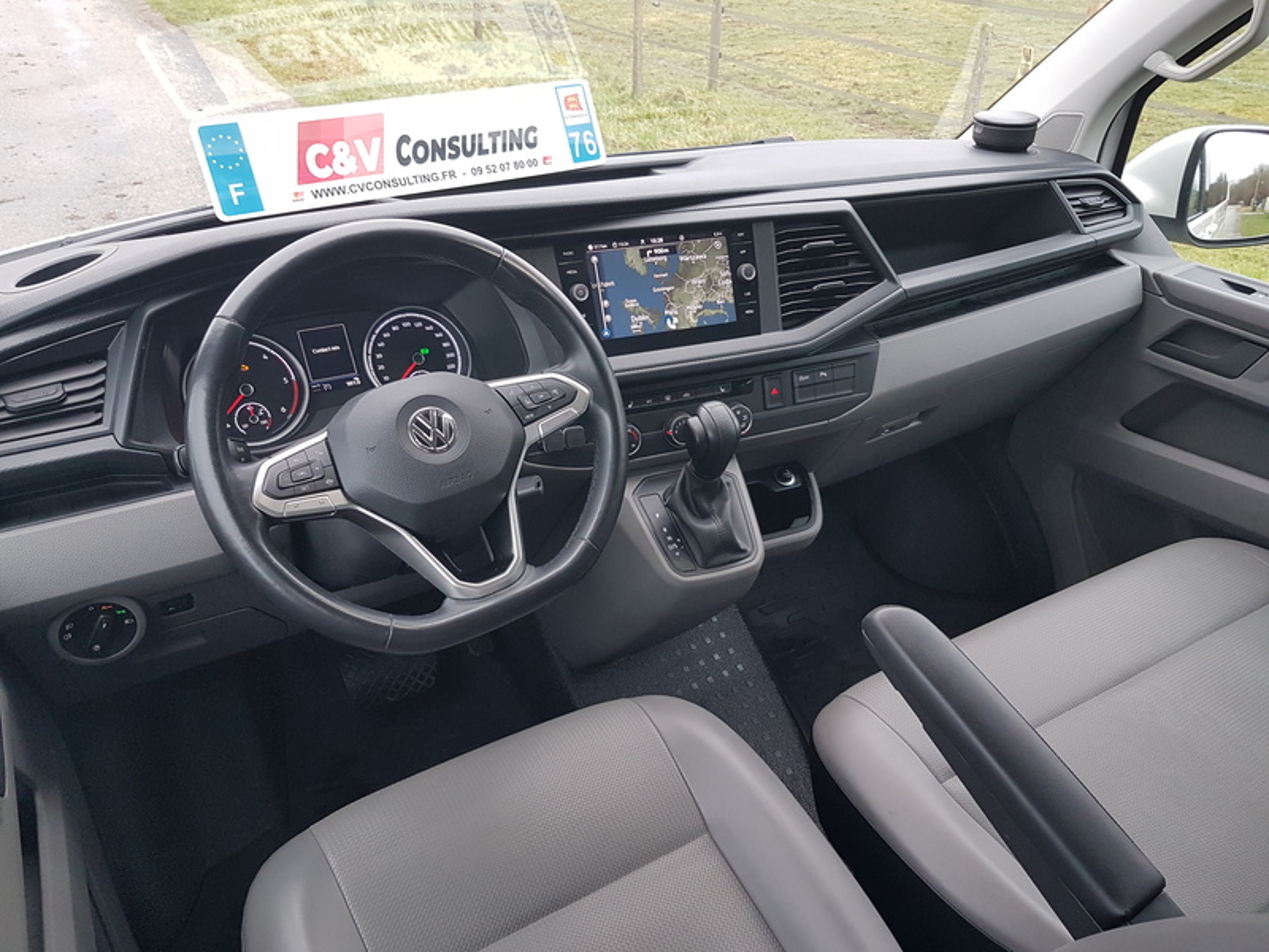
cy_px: 476
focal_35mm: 26
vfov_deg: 53.1
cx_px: 634
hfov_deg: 67.3
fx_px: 953
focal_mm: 4.2
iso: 100
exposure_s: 1/60
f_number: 1.7
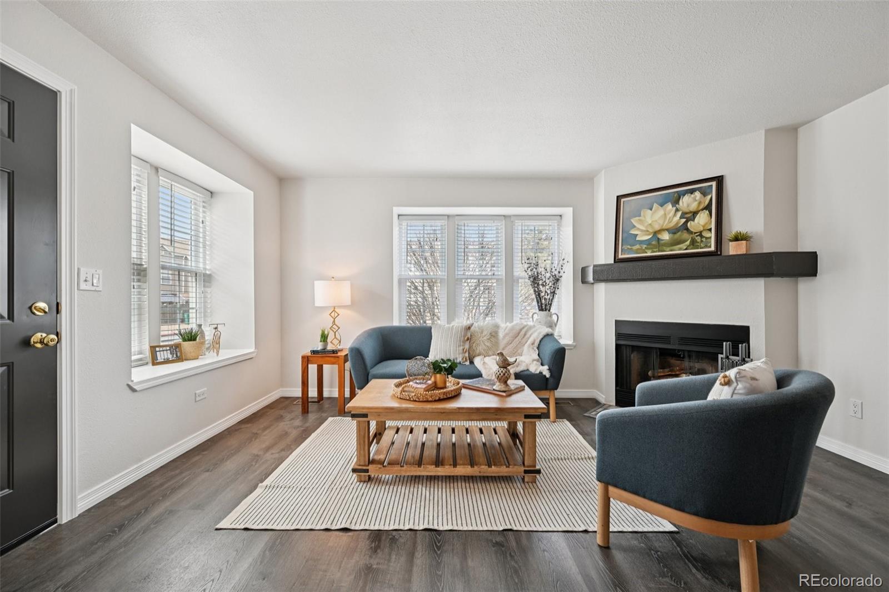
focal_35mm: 14
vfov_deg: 81.2
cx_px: 444
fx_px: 346
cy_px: 296
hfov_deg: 104.3
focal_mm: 14
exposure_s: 1/15
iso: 400
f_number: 8
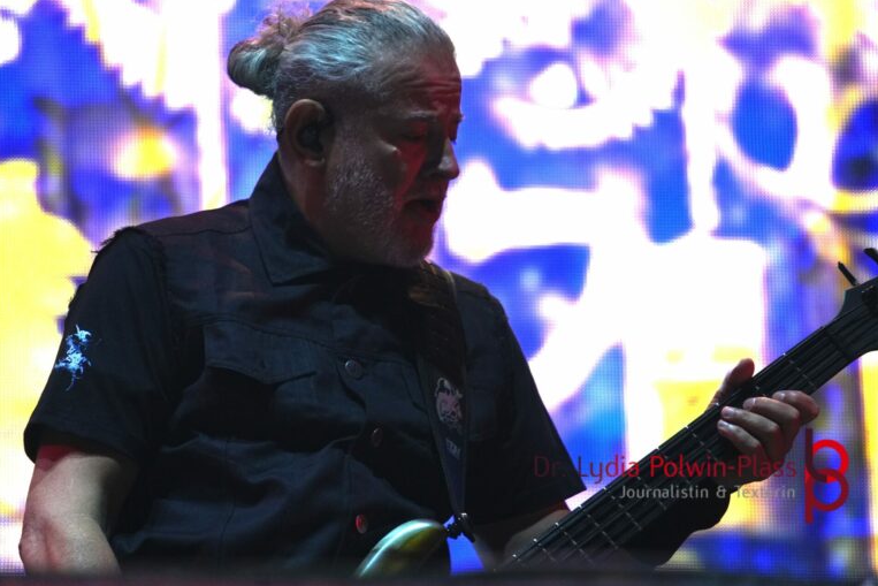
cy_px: 292
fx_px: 8208
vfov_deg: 4.1
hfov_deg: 6.1
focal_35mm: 337
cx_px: 438
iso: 1250
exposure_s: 1/400
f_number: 6.3
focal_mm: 223
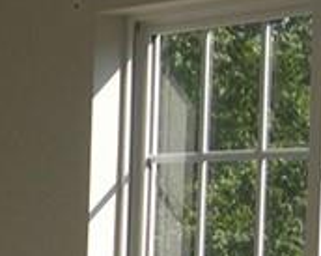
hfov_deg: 8.4
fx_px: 2096
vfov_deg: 6.9
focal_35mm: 221
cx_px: -243
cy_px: 400
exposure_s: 1/546
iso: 100
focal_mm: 8
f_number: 2.8
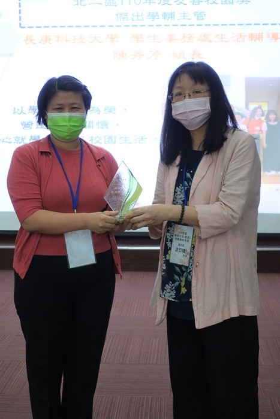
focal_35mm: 64
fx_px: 746
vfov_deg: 31.4
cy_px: 210
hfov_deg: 21.3
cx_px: 140
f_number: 2.8
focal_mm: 23.34
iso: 800
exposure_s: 1/80
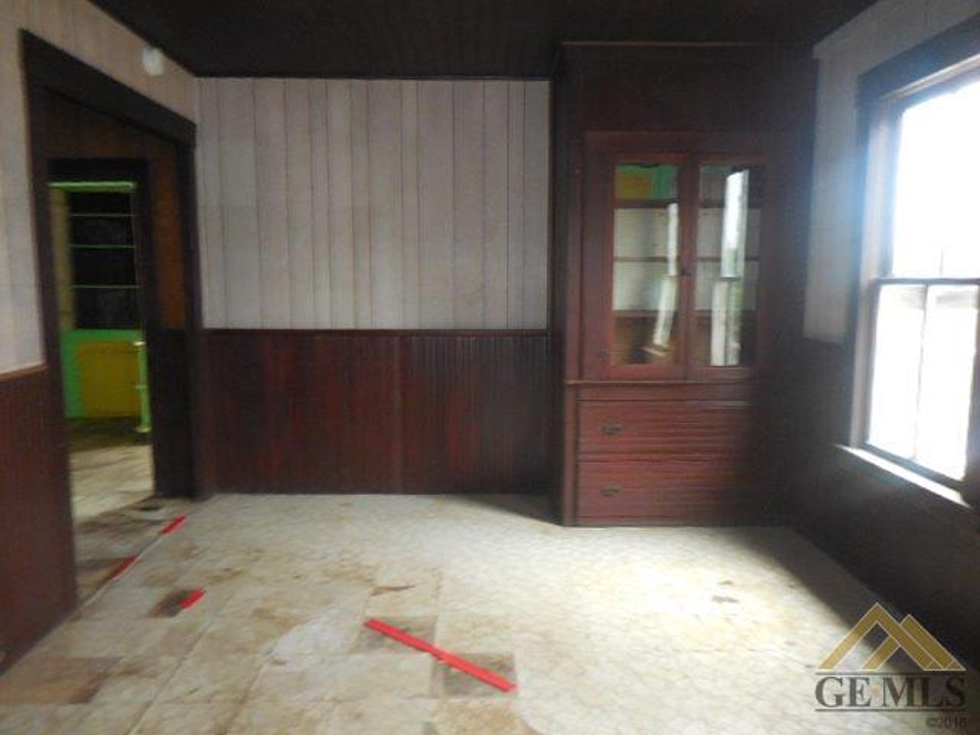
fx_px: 708
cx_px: 490
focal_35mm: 25
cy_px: 368
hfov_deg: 69.4
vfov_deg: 54.9
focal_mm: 4.5
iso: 400
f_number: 3.3
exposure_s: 1/25
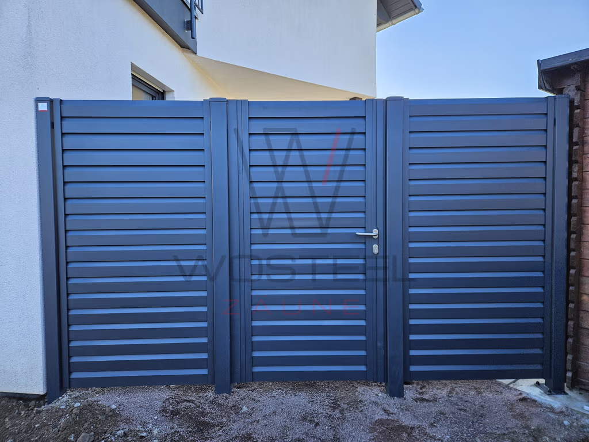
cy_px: 221
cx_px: 294
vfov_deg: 58.9
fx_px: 391
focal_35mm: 23
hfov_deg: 73.9
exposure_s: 1/719
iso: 80
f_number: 1.8
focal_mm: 5.4
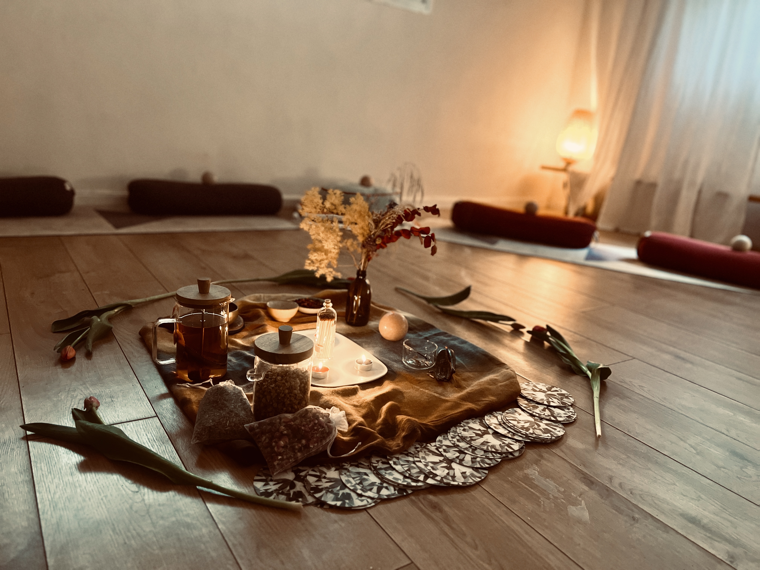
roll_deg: -5.8
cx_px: 380
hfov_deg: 67.3
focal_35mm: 26
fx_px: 571
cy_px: 285
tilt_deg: -16.2
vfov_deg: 53.1
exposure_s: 1/40
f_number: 1.5
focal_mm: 5.7
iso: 640
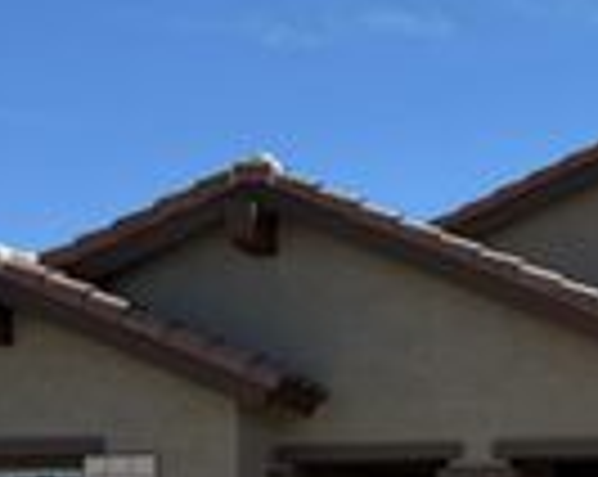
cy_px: 542
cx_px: 665
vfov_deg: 16.8
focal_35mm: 88
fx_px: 1555
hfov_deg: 20.7
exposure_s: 1/5319
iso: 80
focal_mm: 6.76
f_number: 1.78
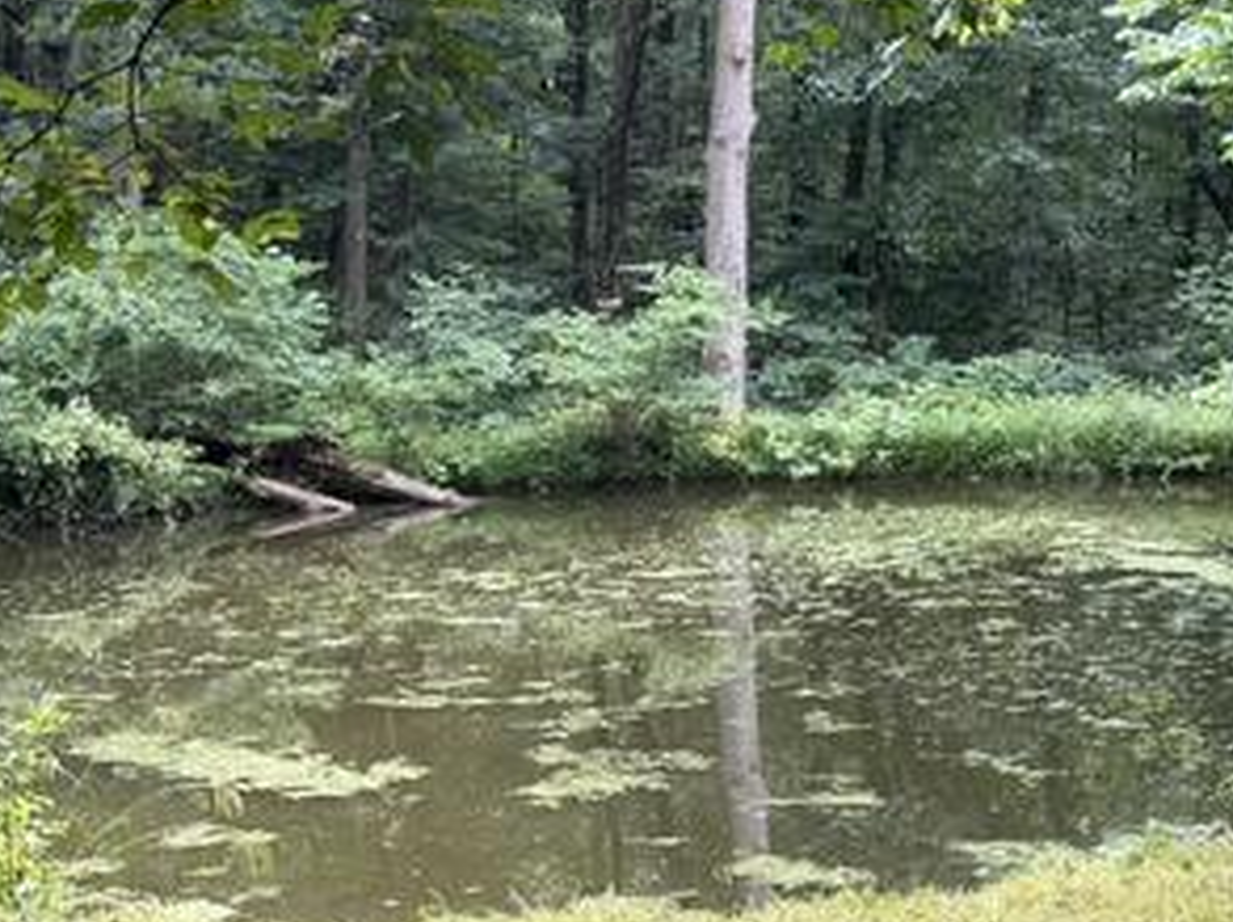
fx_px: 2988
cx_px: 366
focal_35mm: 84
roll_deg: +2.4
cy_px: 543
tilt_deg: -6.1
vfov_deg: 17.5
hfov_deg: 23.2
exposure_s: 1/151
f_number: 1.78
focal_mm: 6.76
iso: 50
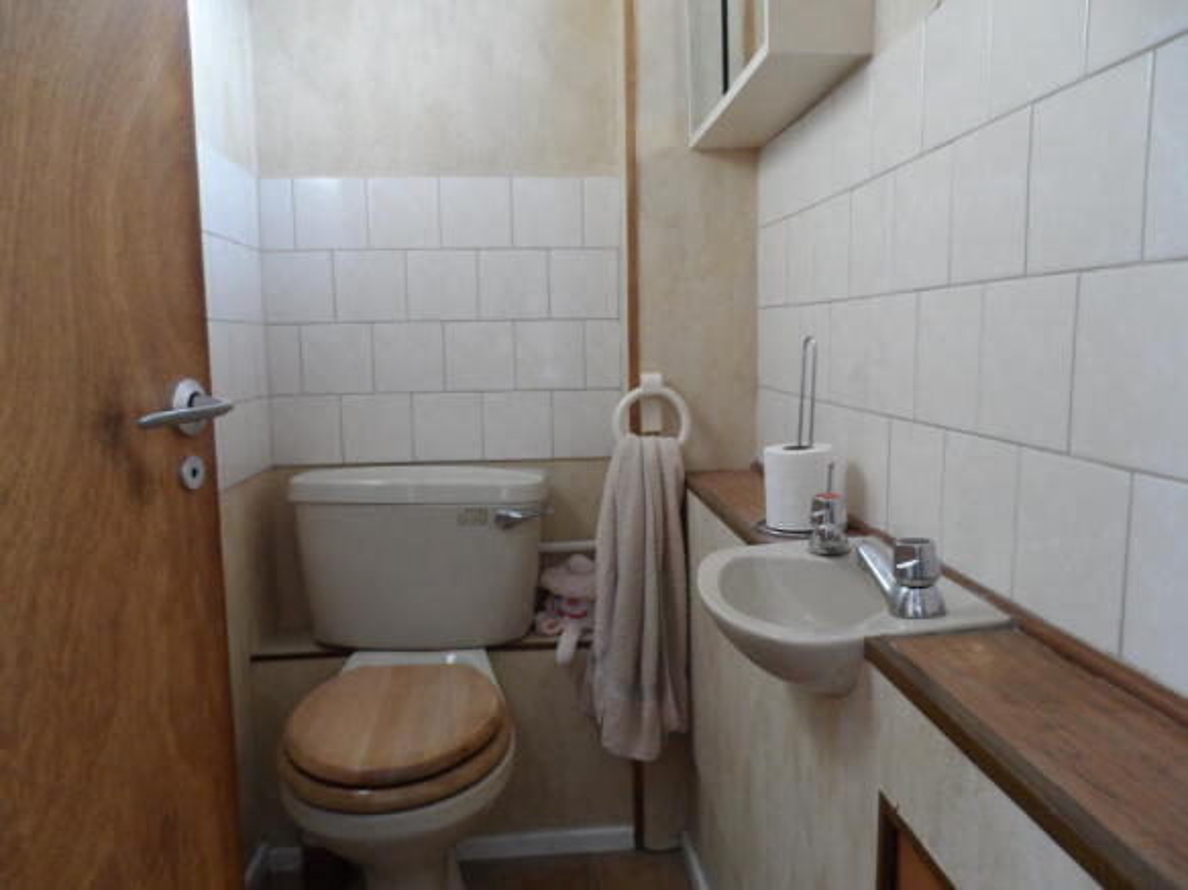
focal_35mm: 24
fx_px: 823
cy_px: 445
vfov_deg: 56.8
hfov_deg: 71.6
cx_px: 594
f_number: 3.2
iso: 200
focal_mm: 4
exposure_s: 1/30
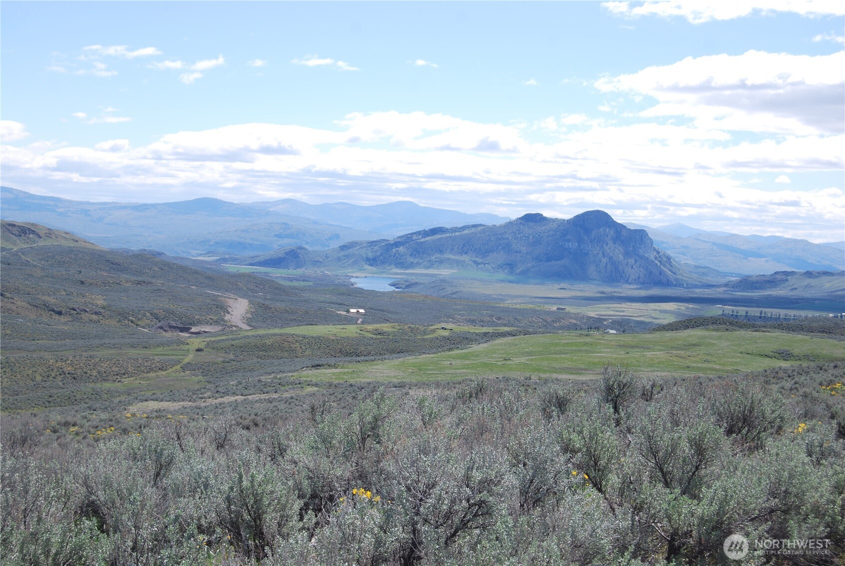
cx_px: 422
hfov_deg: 41.1
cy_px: 283
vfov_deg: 28.1
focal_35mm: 48
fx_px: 1128
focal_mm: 32
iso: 100
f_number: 8
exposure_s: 1/250
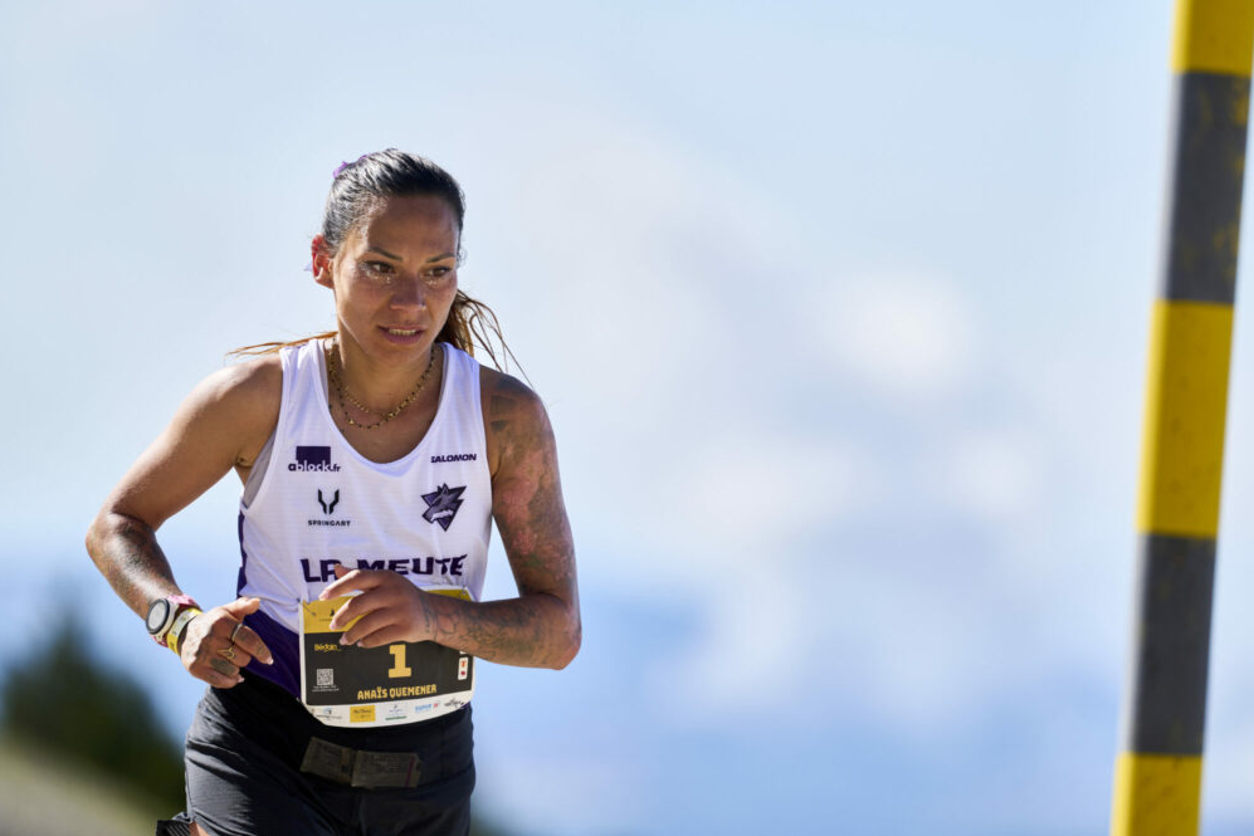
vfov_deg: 4.5
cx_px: 630
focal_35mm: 308
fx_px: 10729
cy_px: 409
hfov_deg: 6.7
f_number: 2.8
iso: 320
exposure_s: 1/3200
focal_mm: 300
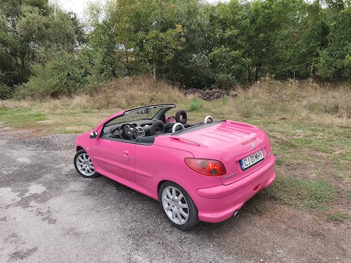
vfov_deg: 58.9
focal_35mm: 23
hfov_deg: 73.9
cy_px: 132
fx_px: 233
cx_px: 176
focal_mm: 5.35
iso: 125
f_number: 1.7
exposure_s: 1/100
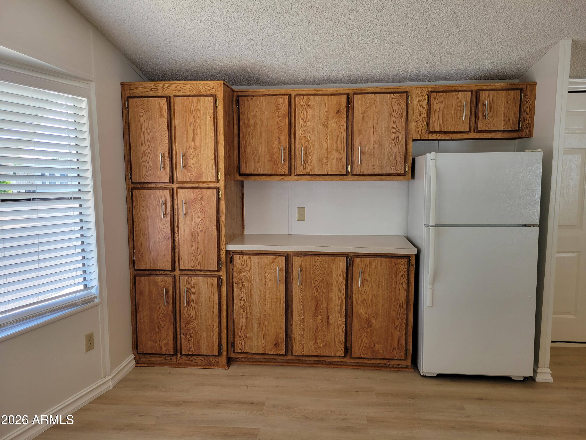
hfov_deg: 67.3
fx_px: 440
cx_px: 293
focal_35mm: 26
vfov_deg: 53.1
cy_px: 220
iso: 64
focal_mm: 5.4
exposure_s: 1/120
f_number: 1.8
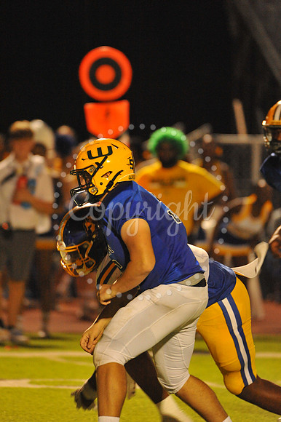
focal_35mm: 600
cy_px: 211
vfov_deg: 3.4
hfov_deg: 2.3
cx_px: 140
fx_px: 7033
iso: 6400
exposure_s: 1/160
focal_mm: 600
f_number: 6.3
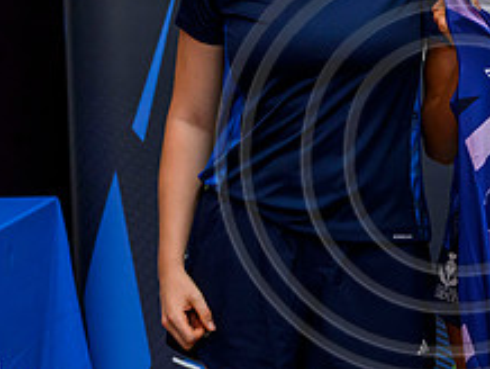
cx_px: 530
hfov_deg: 14.1
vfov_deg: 10.8
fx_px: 1941
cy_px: 116
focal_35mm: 137
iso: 4000
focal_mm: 43
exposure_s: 1/320
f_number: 3.5
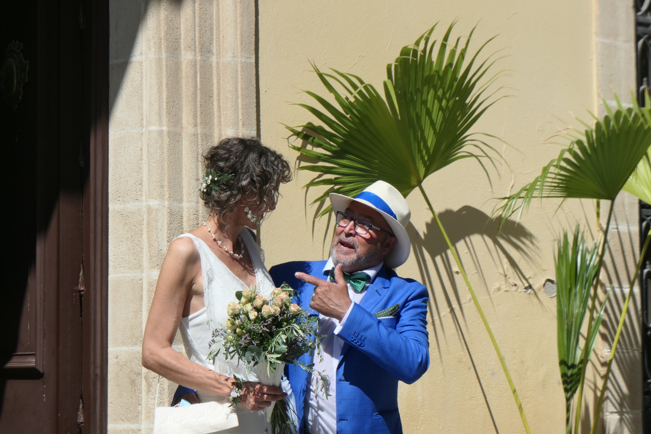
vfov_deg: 11.6
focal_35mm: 118
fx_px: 2134
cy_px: 217
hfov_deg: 17.3
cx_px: 326
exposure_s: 1/1000
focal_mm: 43.1
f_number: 7.1
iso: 200
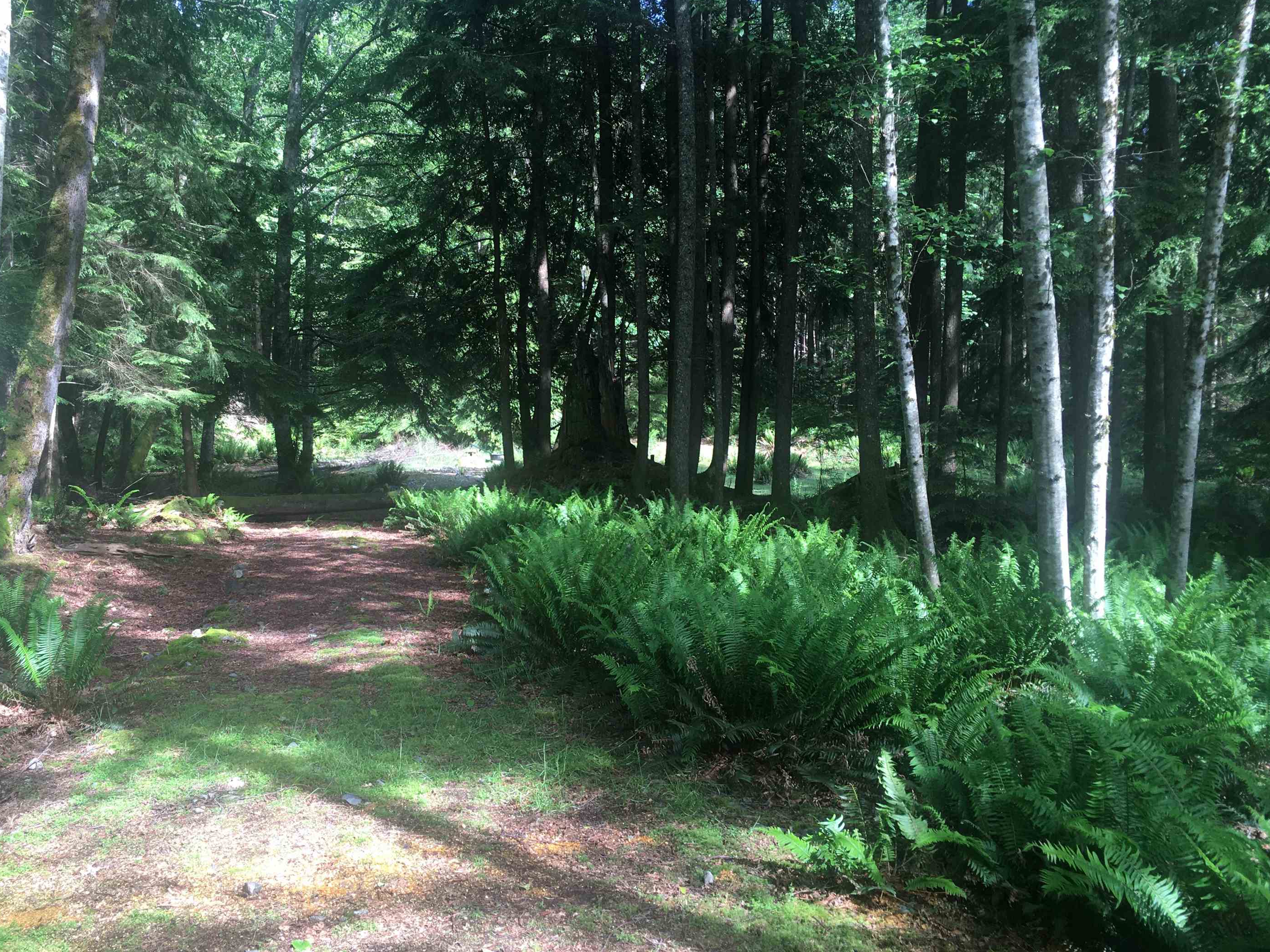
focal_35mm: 32
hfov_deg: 56.7
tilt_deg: -2.1
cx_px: 573
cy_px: 456
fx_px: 1174
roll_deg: +0.4
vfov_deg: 44.2
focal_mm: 4.15
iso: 32
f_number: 2.2
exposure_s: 1/120
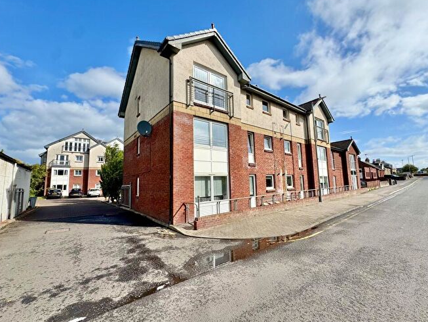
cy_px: 163
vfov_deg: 81.8
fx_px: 185
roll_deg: +1.1
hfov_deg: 98.1
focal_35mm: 15
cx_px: 220
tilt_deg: +6.2
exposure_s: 1/2674
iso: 50
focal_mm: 2.22
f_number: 2.2
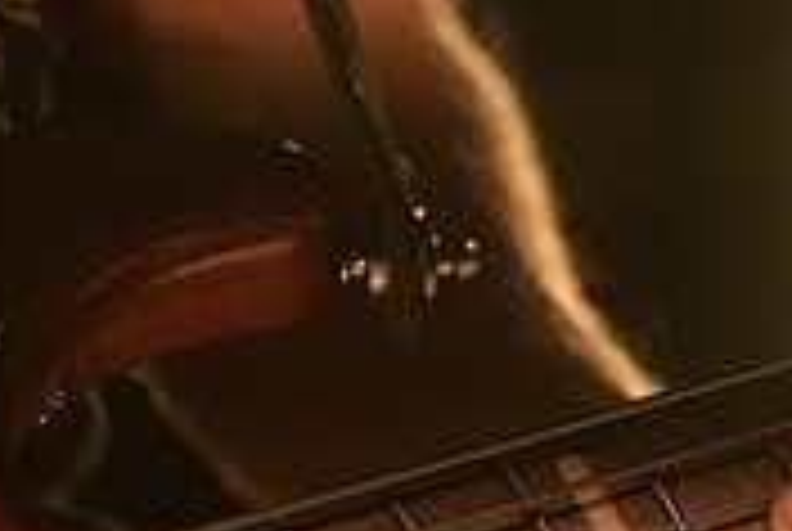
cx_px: 1022
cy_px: 578
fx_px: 5796
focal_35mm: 263
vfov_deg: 5.2
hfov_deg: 7.7
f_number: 3.2
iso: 3200
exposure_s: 1/400
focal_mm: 80
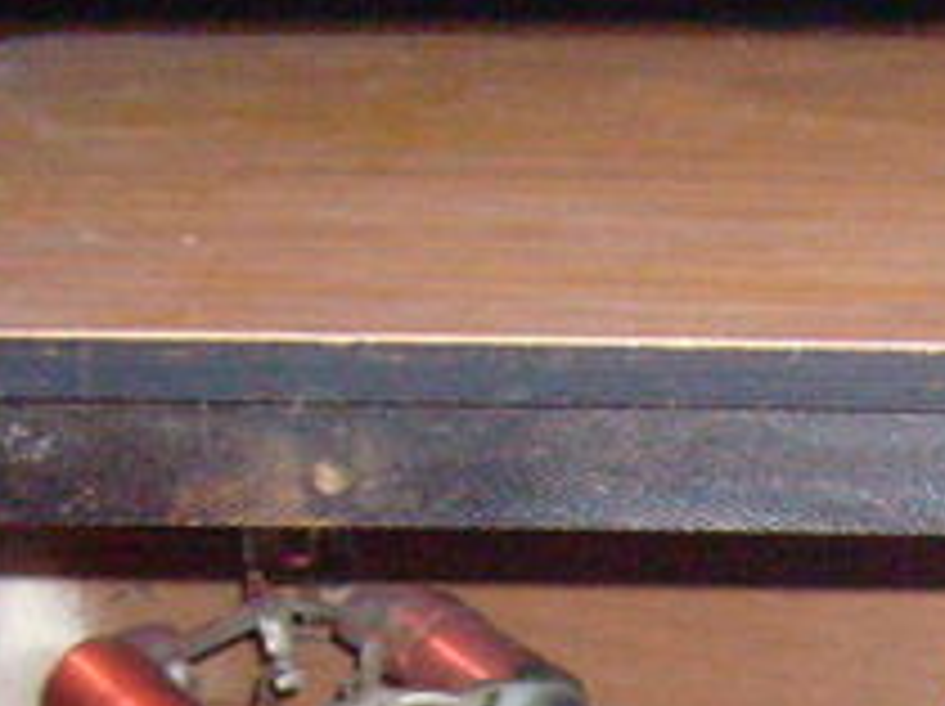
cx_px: 1449
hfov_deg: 11.3
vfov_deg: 8.4
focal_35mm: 167
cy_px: 1430
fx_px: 4554
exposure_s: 1/45
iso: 400
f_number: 2.8
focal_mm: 5.8
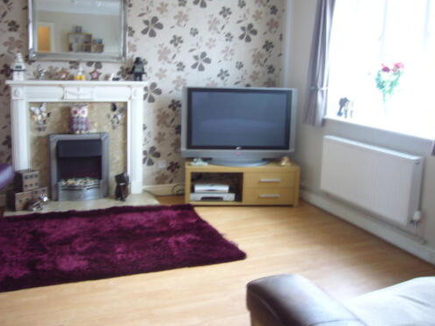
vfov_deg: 42.8
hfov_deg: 55.2
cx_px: 192
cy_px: 139
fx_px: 415
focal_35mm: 33
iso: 100
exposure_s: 1/10
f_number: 2.8
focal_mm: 4.6
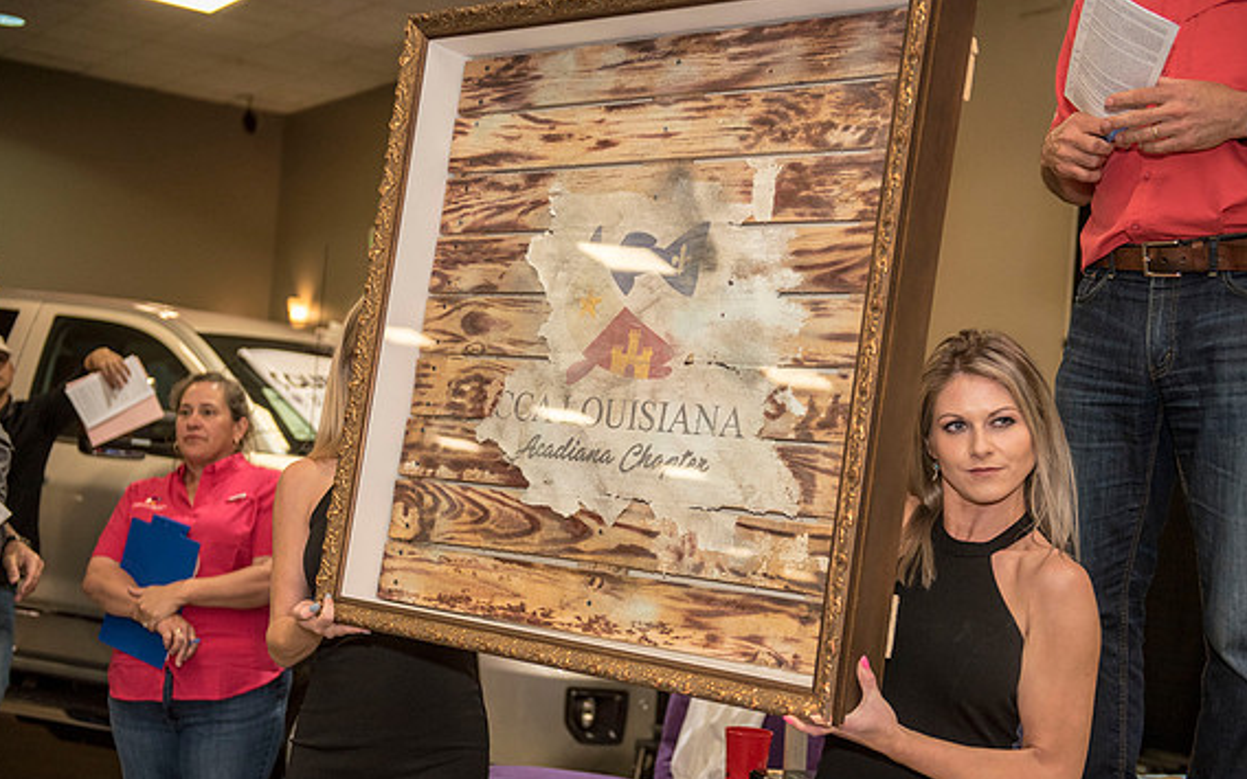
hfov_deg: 40.3
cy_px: 420
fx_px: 1699
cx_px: 624
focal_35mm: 50
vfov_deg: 25.8
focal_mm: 48
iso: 1600
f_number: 3.2
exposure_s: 1/500
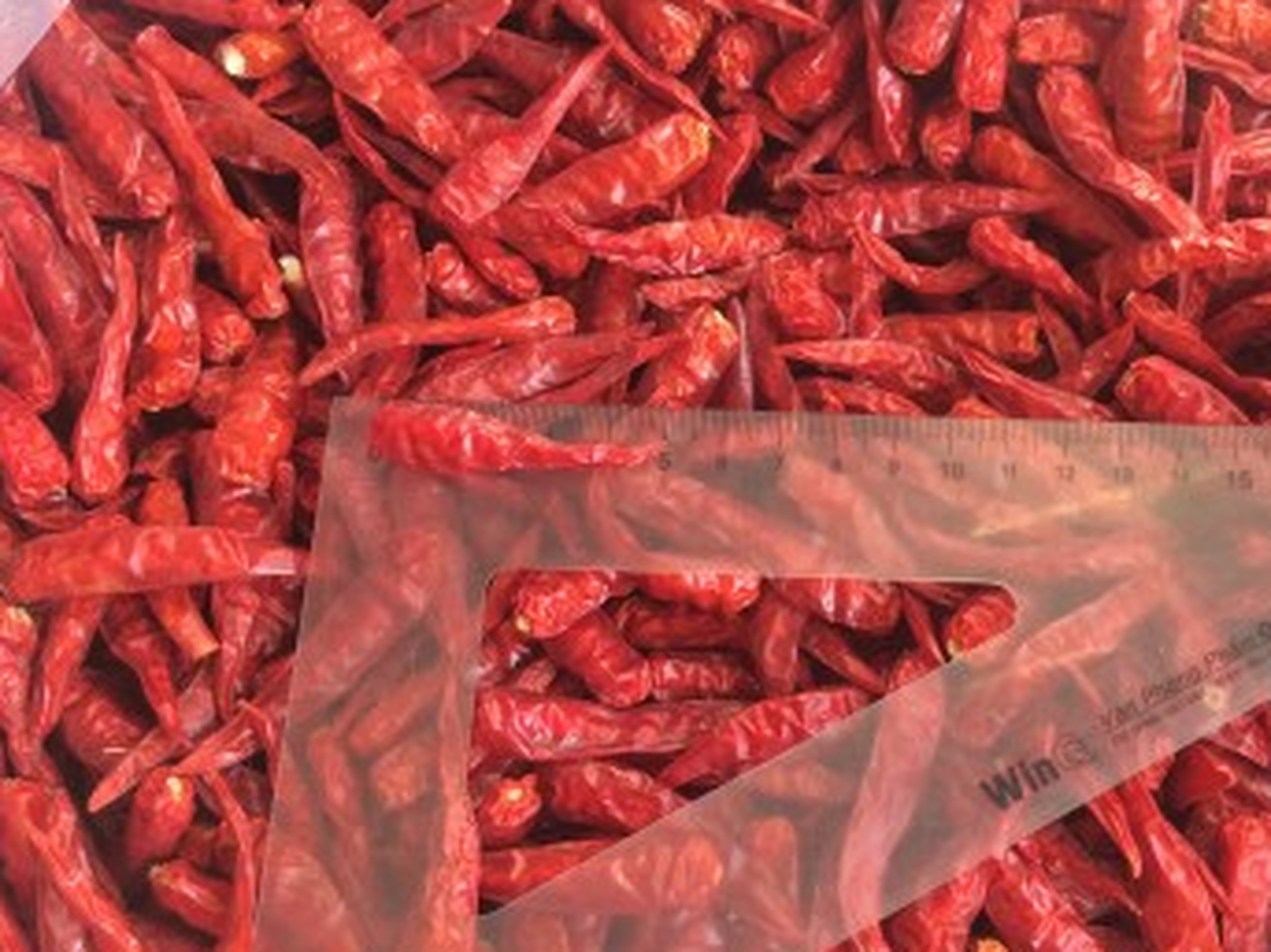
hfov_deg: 48.5
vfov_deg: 37.7
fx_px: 1395
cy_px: 443
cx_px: 797
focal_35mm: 38
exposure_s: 1/100
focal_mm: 4.15
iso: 64
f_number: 2.2
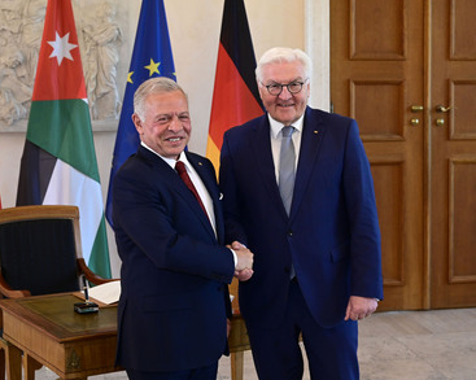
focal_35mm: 60
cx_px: 232
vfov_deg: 25.4
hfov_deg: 31.5
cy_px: 189
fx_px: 845
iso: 2500
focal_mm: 52
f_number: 5.6
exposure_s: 1/200
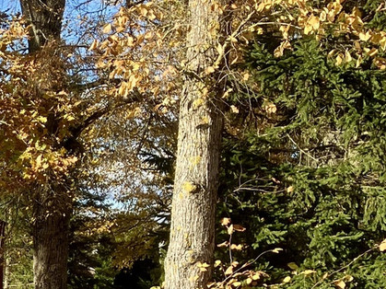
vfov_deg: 13.2
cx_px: -313
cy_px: 412
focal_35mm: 107
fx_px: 1193
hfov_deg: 15.7
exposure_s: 1/725
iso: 32
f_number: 1.8
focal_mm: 3.99
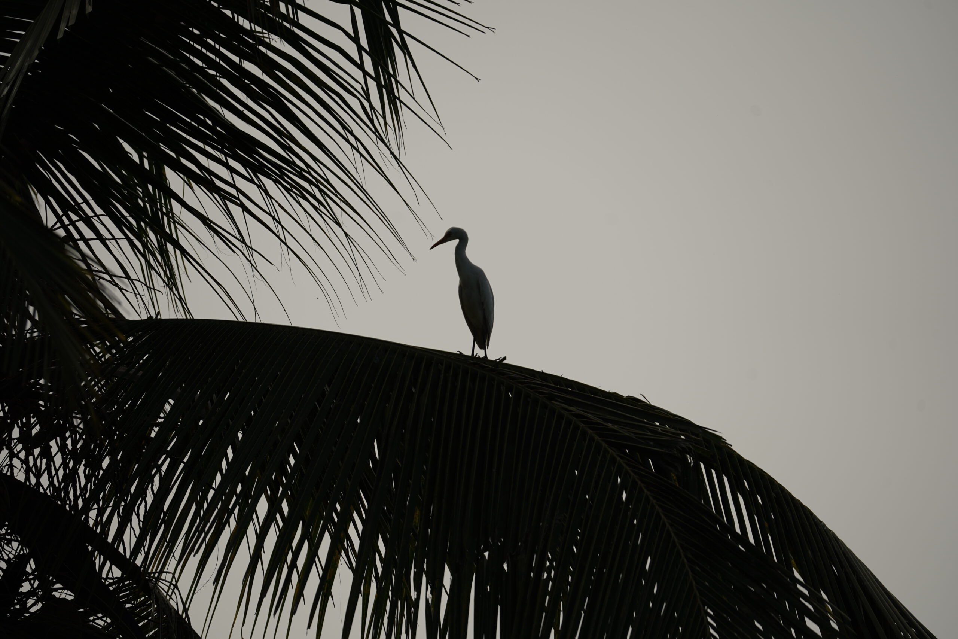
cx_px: 479
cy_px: 320
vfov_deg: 3.2
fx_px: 11310
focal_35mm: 425
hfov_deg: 4.9
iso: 100
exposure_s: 1/1250
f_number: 7.1
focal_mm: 425
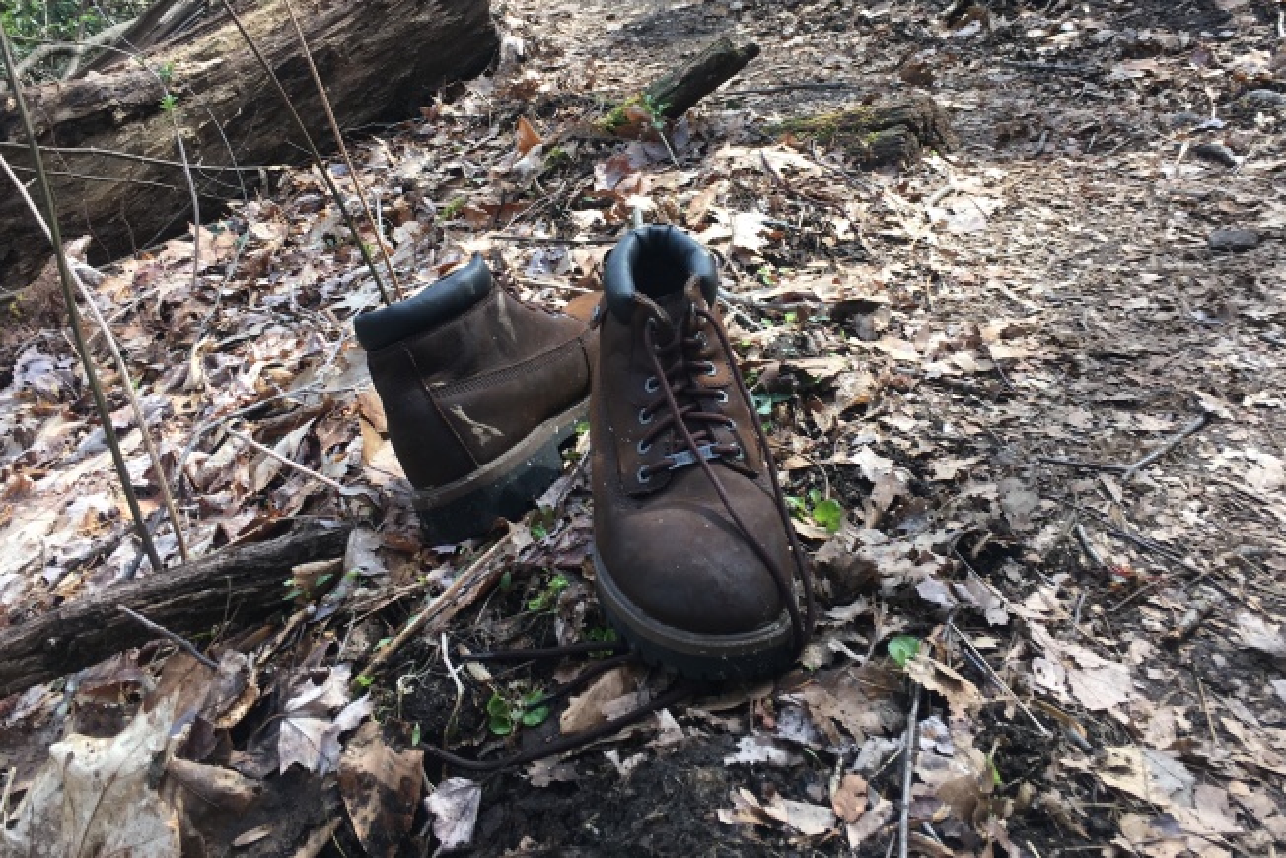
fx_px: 1322
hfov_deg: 51.9
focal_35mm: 37
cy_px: 268
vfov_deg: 35.5
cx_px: 663
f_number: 2.2
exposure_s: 1/148
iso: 25
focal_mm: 4.15
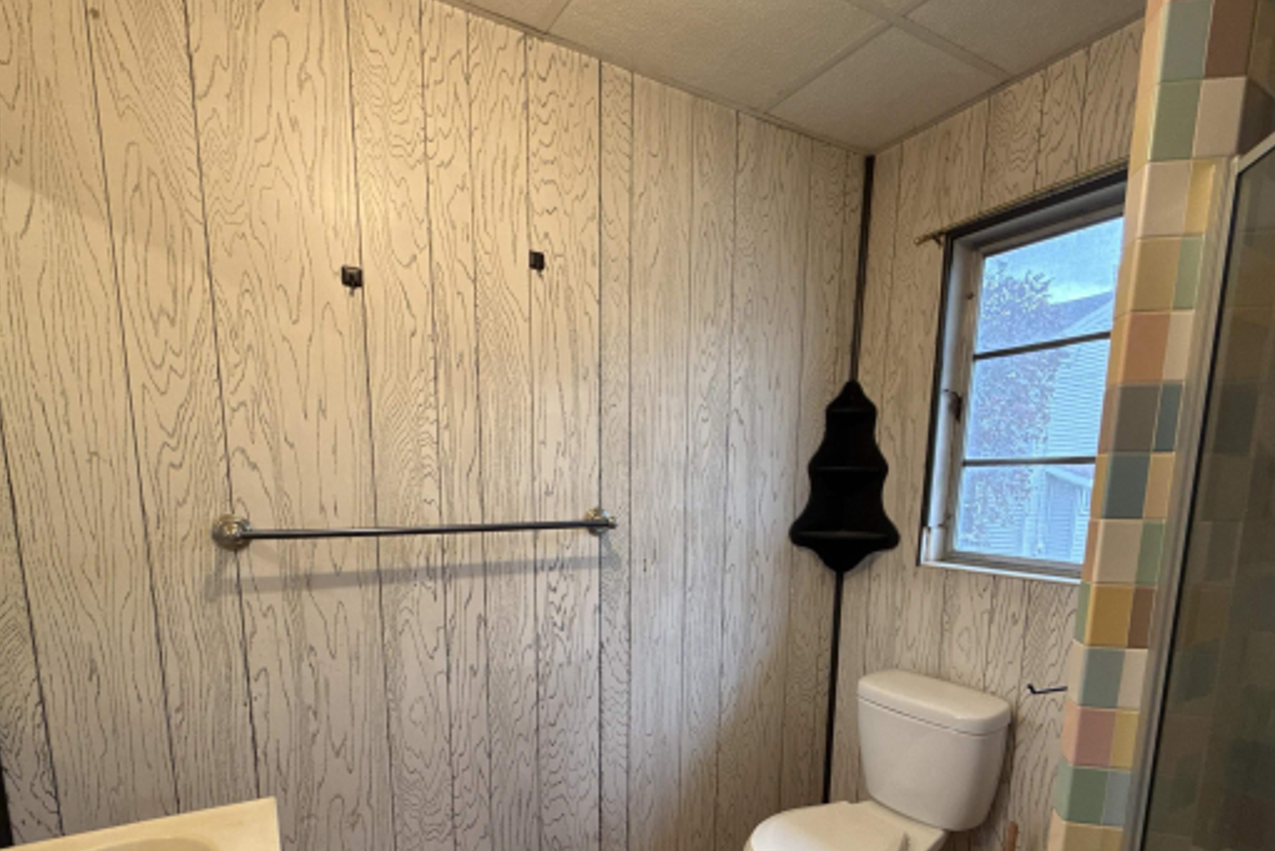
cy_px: 594
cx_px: 645
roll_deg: -1.2
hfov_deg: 86.9
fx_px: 673
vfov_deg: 62.3
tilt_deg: -8.3
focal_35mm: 19
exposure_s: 1/60
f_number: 2.2
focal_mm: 2.22
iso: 200
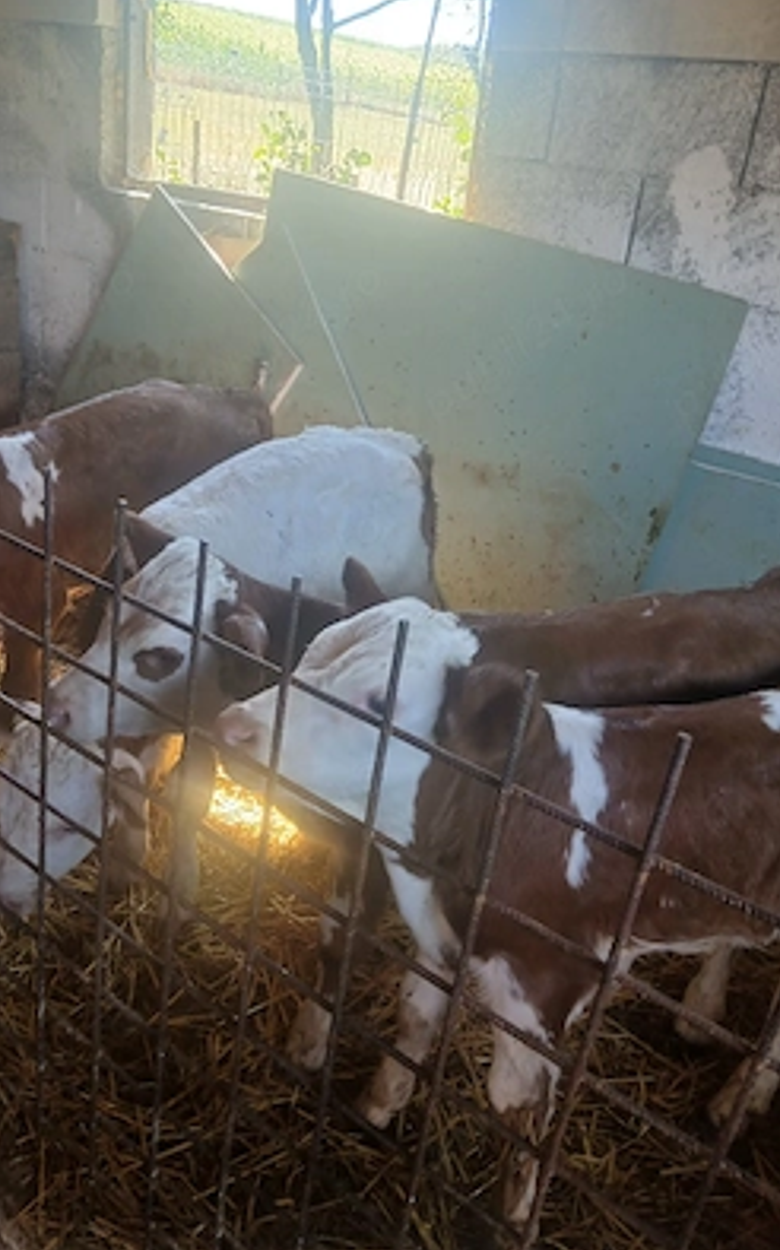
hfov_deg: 44.4
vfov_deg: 66.5
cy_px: 628
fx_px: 953
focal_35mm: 28
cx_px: 342
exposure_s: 1/50.3
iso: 80
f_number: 1.8
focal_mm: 3.98
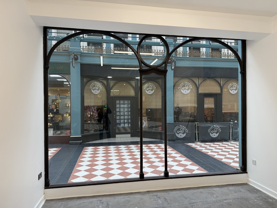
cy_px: 104
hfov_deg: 71.6
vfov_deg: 56.8
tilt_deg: -0.6
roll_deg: +0.7
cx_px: 138
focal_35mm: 24
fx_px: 192
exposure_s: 1/100
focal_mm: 6.76
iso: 50
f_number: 1.78
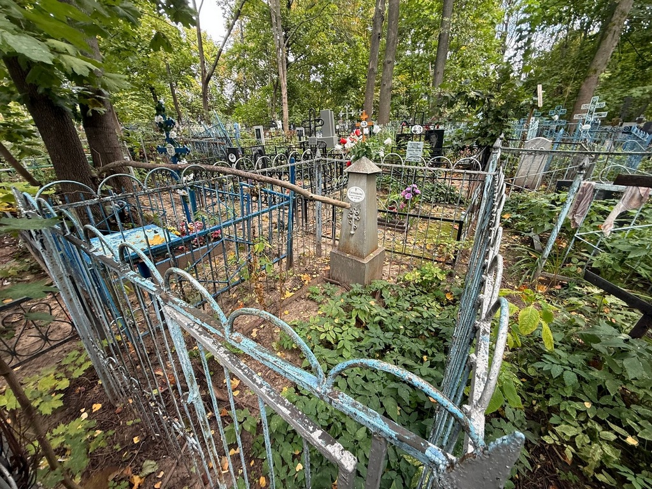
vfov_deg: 85.7
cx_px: 326
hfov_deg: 102.1
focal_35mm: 14
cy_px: 244
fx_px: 264
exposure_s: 1/67
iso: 64
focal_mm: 2.22
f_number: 2.2
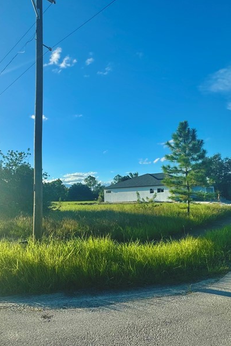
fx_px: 240
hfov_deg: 50.6
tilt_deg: +5.4
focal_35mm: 25
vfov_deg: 71.5
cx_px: 82
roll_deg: +1.5
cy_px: 176
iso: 50
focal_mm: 2.22
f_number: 2.2
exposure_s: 1/2146
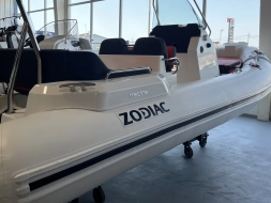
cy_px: 74
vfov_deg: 38.4
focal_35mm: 37
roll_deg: -0.8
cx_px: 106
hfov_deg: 49.7
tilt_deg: -3.0
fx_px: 290
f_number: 1.6
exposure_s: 1/639
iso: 50
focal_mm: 5.1
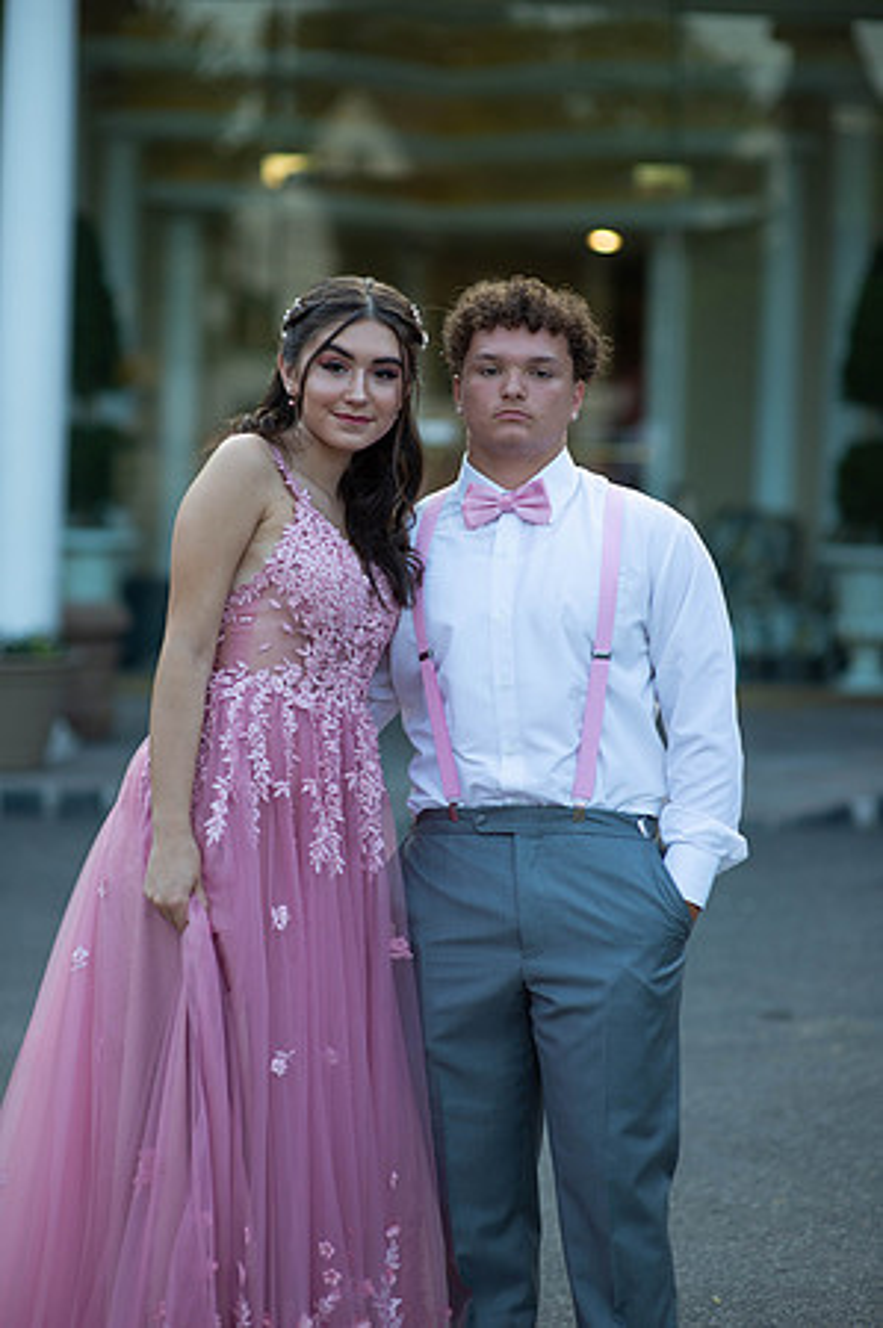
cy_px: 664
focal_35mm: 85
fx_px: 3134
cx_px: 442
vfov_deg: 23.9
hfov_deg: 16.0
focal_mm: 85
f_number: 2
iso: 250
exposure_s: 1/1000
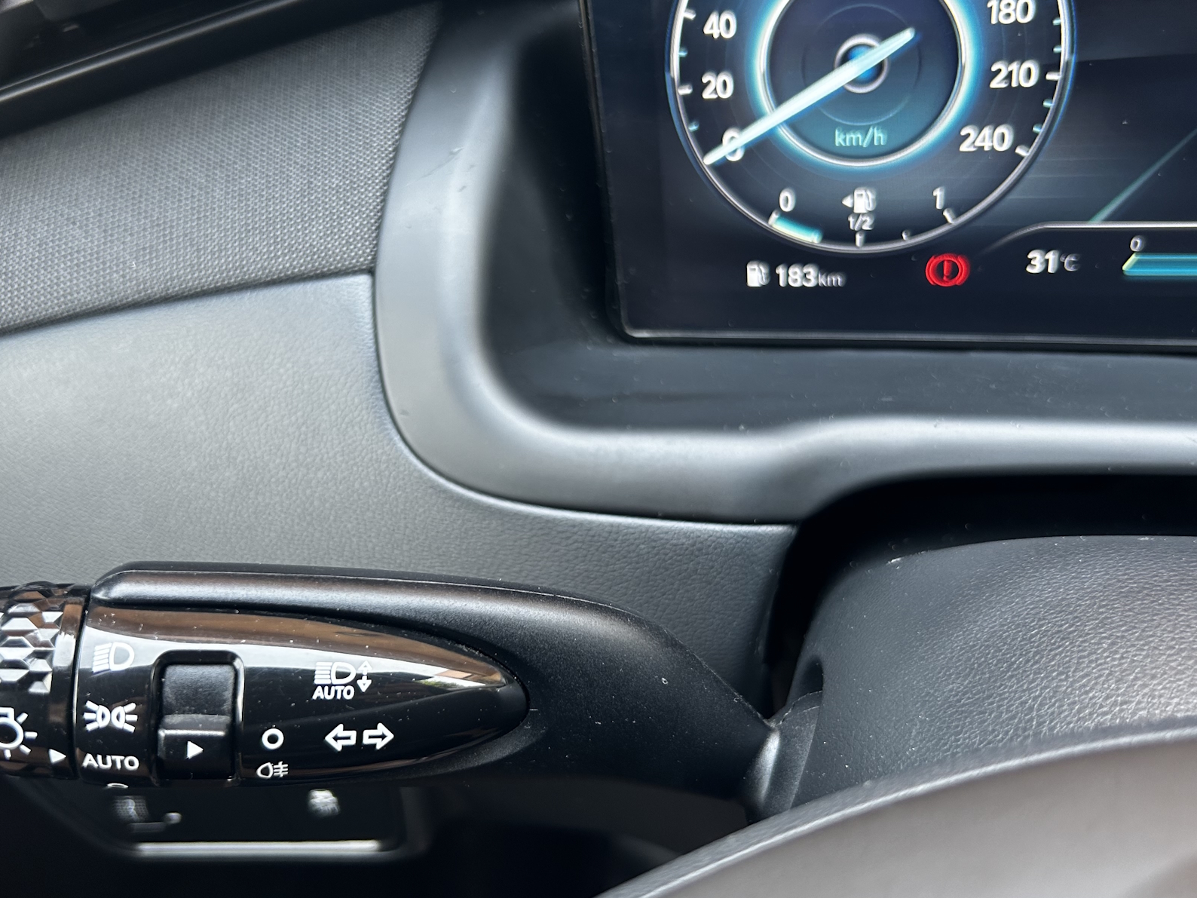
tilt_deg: -42.9
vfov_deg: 42.9
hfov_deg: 55.3
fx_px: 1141
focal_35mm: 33
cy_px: 474
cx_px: 576
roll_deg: +13.4
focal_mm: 5.7
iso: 80
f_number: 1.5
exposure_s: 1/121
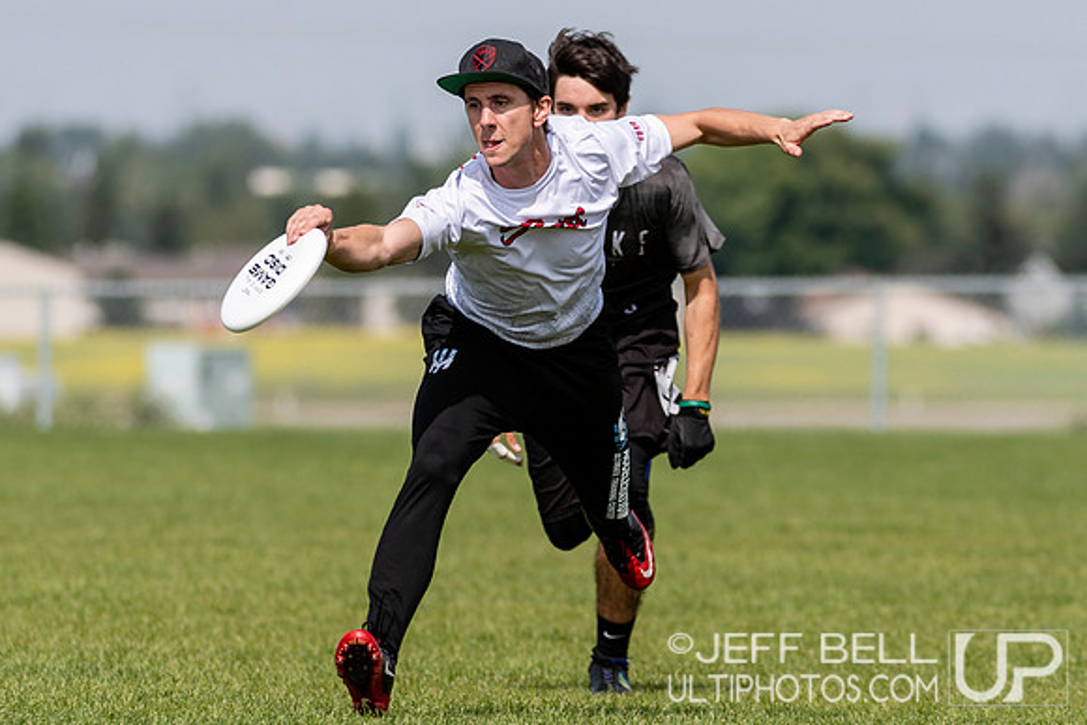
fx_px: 17605
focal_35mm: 583
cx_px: 515
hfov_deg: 3.5
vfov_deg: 2.4
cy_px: 256
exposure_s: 1/1250
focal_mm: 240
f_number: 4
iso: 100
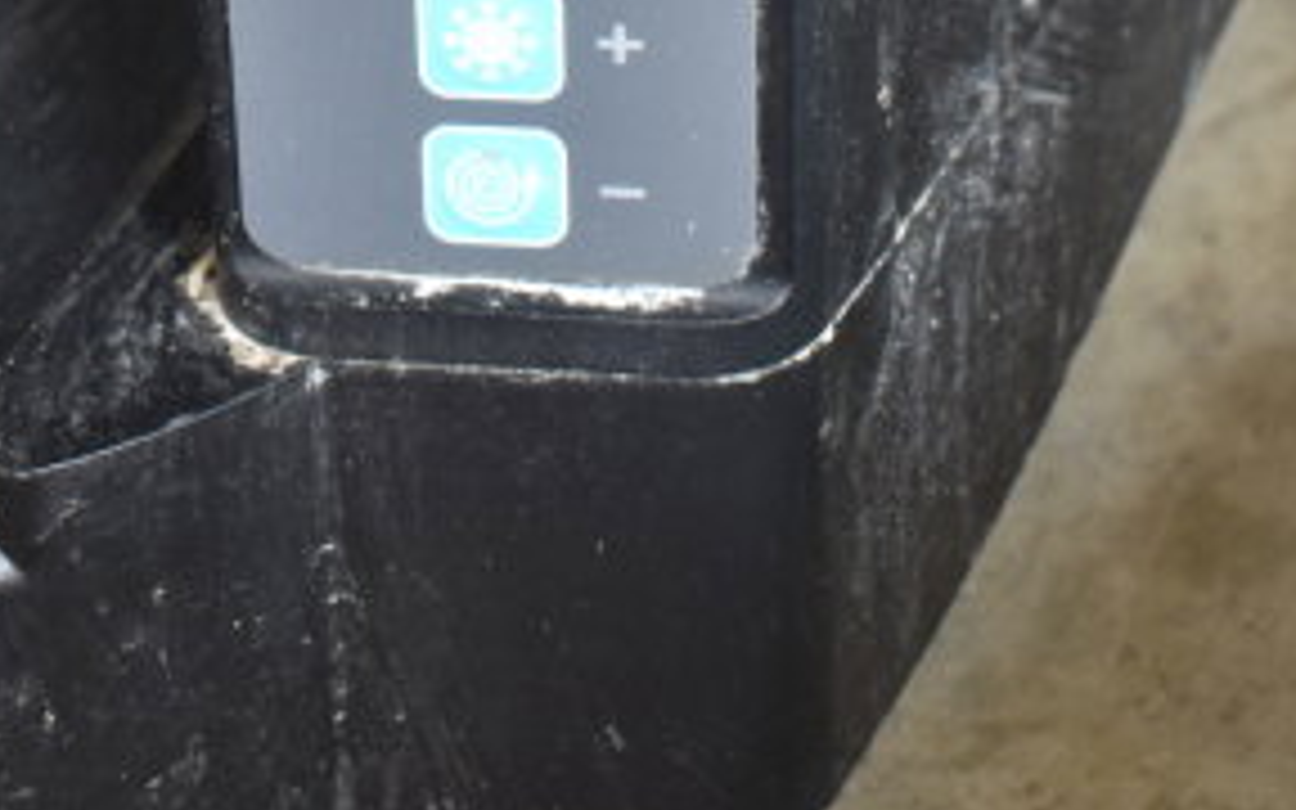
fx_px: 3942
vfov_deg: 10.7
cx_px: 306
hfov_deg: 18.5
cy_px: -826
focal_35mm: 112
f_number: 3.8
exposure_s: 1/40
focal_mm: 23
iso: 320
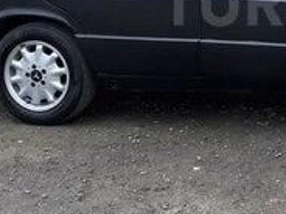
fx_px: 801
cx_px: 320
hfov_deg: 19.3
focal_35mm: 97
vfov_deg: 15.0
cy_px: 2
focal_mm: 3.6
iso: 100
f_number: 1.9
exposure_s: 1/33
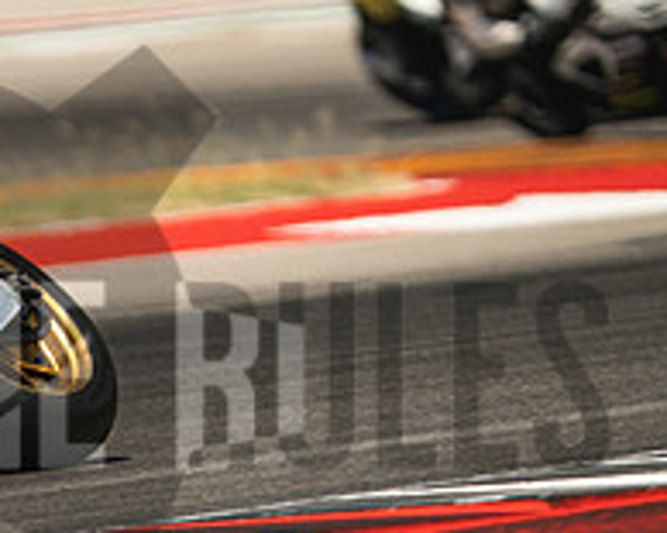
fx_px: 23262
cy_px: 380
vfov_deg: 1.3
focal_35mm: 1179
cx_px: -117
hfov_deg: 1.6
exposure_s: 1/1250
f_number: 3.2
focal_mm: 280
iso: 160
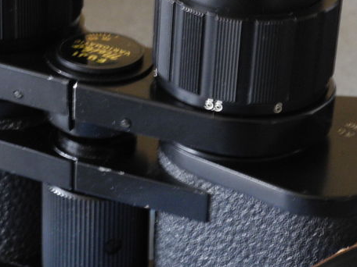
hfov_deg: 13.2
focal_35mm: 149
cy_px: 131
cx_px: 152
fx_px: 1537
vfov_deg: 10.0
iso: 400
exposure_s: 1/2.7
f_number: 4
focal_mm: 14.5
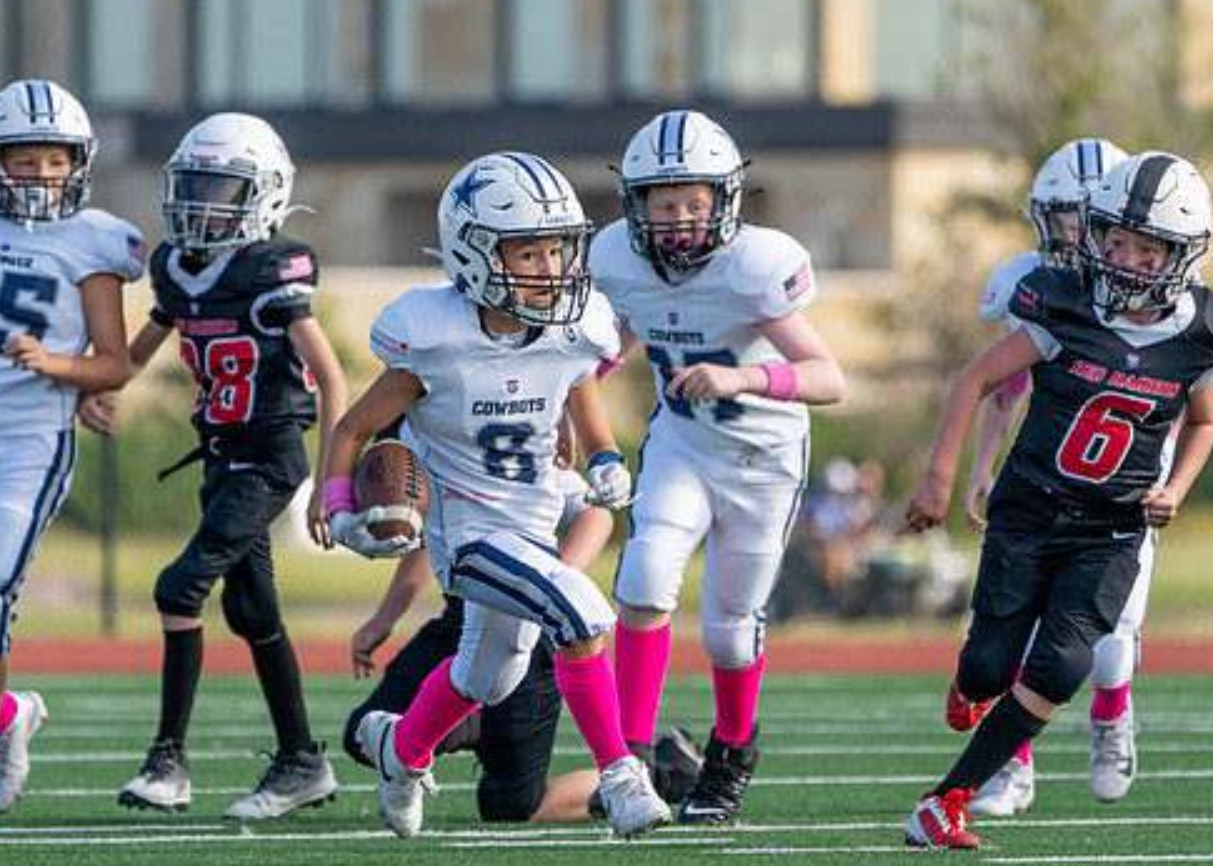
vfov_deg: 2.5
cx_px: 668
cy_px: 439
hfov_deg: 3.6
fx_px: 19491
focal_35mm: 566
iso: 200
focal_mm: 388
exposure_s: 1/2000
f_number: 5.6
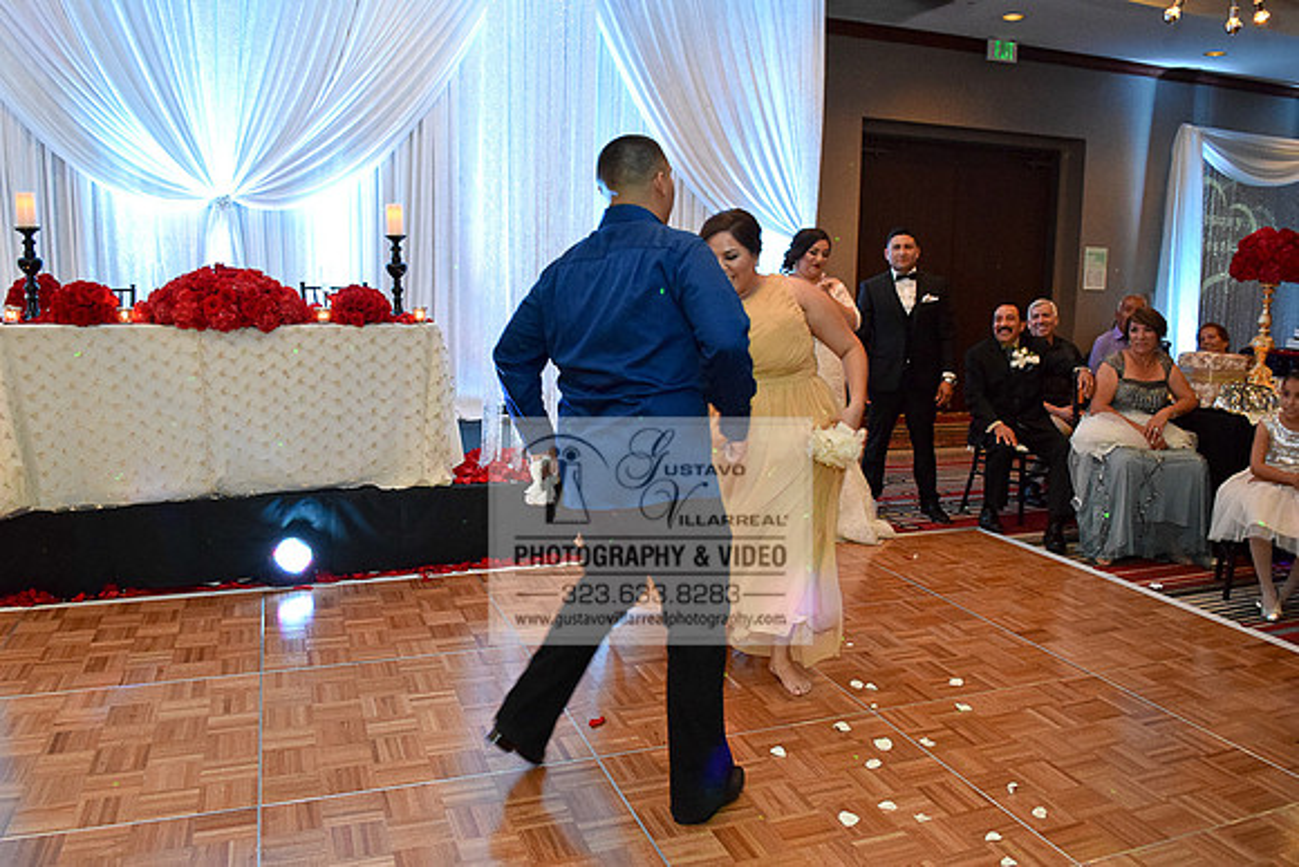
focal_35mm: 27
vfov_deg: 48.0
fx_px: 974
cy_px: 434
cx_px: 650
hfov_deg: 67.4
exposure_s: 1/80
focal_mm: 18
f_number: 5
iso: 4000
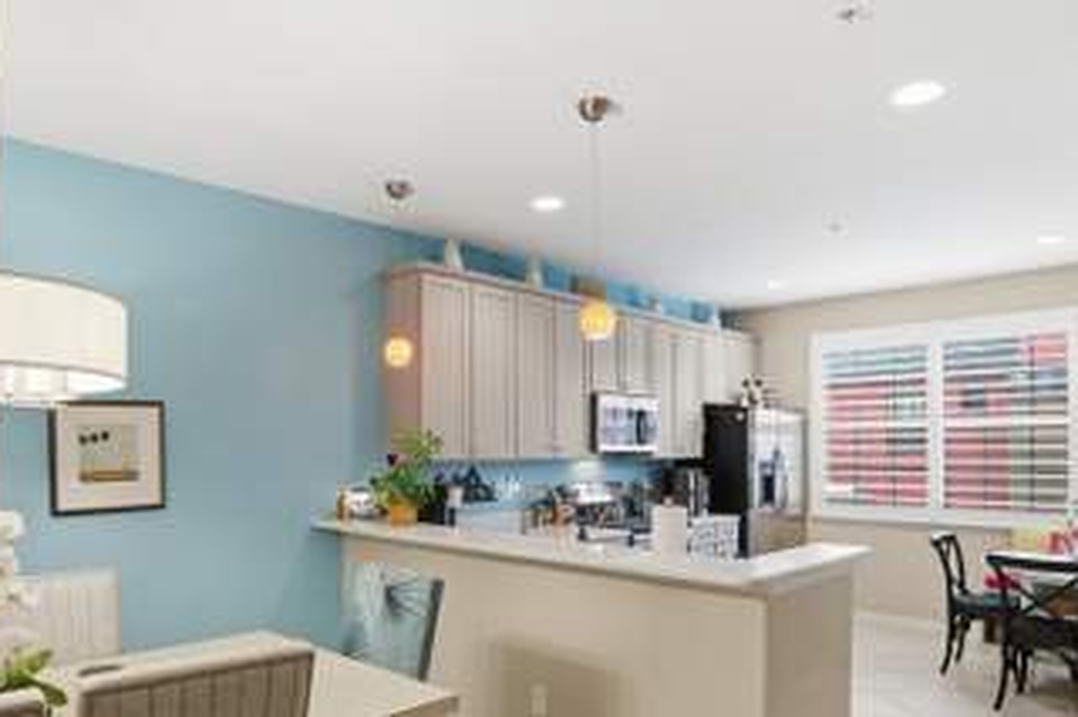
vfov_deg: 52.5
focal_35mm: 24
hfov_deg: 73.2
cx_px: 445
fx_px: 718
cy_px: 453
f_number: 9
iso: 200
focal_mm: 16
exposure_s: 1/15
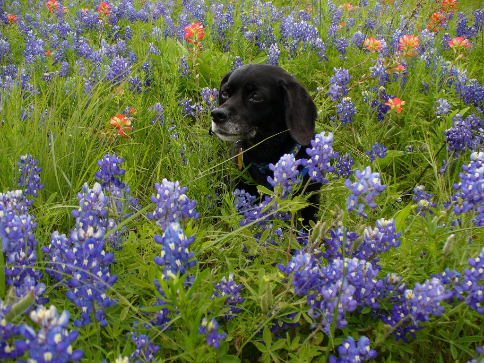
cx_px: 242
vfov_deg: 38.7
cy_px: 182
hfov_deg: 50.1
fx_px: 517
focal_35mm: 37
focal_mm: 6.1
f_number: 2.8
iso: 80
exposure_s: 1/400
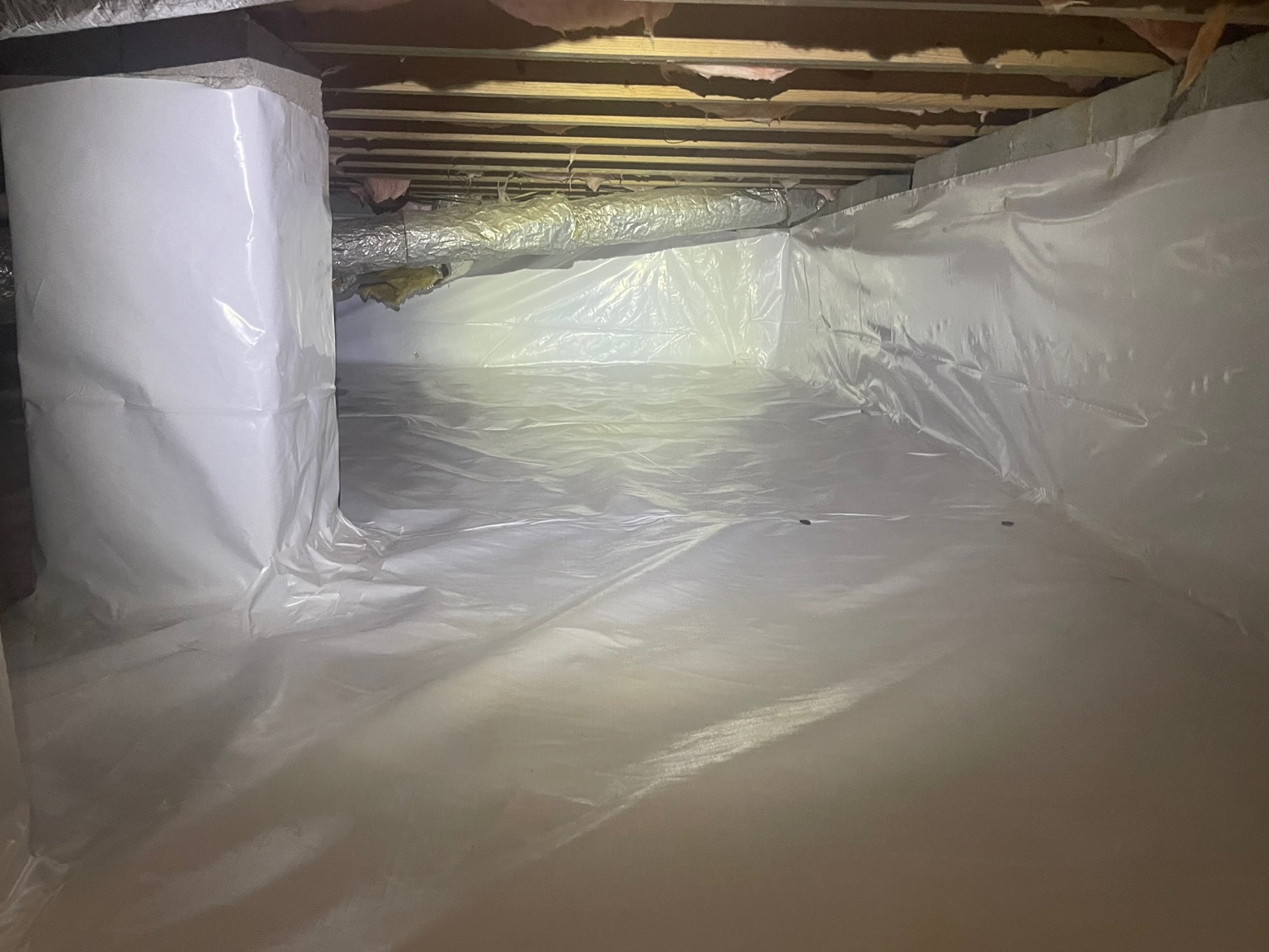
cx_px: 649
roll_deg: -1.6
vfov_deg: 53.1
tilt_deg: -14.8
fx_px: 953
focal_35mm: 26
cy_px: 485
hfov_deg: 67.3
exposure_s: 1/60
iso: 500
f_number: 1.6
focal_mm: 5.1
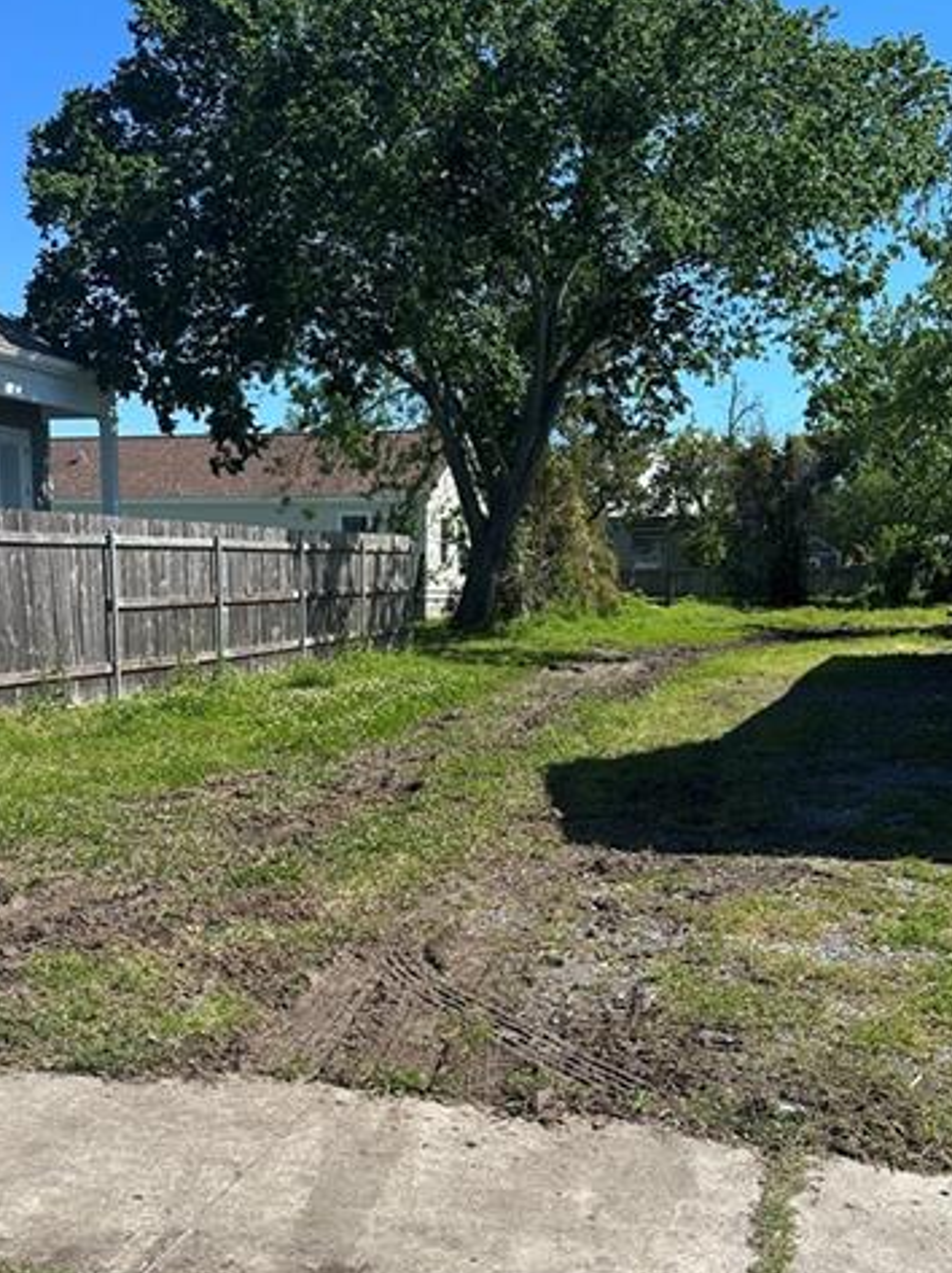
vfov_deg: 47.5
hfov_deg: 36.8
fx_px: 1432
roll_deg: -1.0
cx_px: 463
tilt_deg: -6.5
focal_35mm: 39
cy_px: 780
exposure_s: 1/3472
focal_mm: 6.86
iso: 80
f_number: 1.78
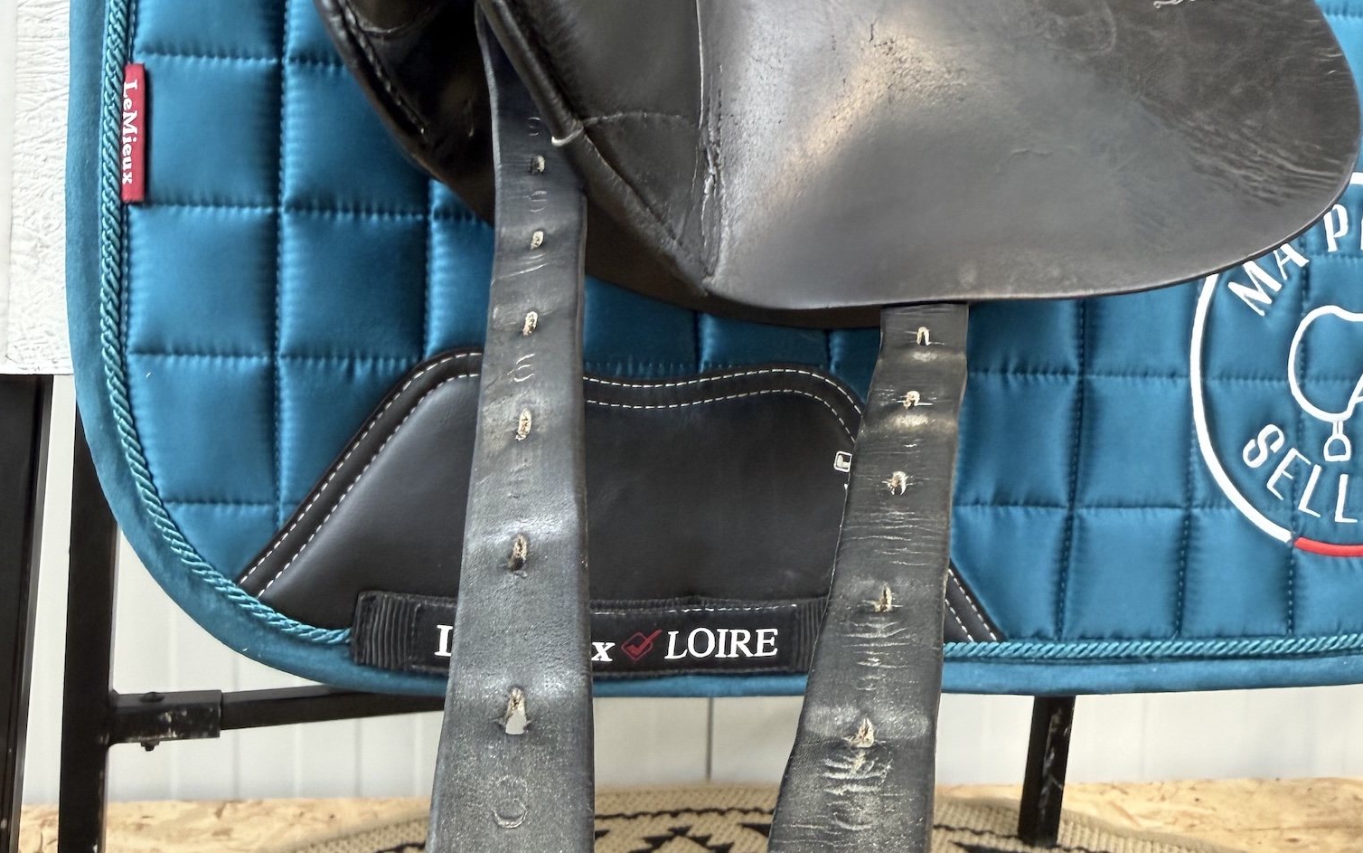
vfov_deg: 37.3
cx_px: 681
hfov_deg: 56.7
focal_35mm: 34
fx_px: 1263
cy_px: 390
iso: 250
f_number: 2.2
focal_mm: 2.22
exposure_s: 1/50
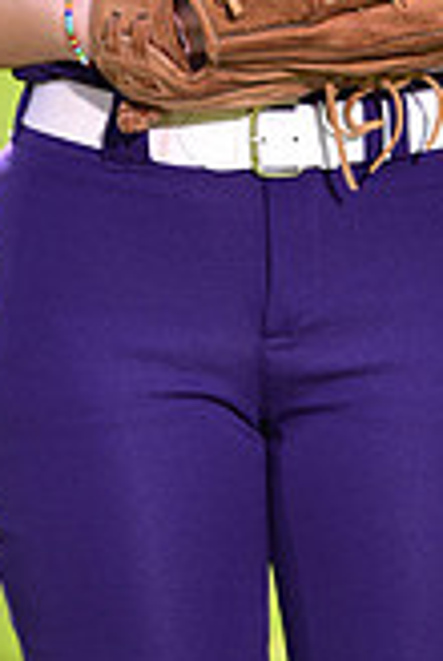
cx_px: 336
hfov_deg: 2.8
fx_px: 9079
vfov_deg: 4.1
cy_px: -472
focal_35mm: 494
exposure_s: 1/250
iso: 100
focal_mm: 140
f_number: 5.6
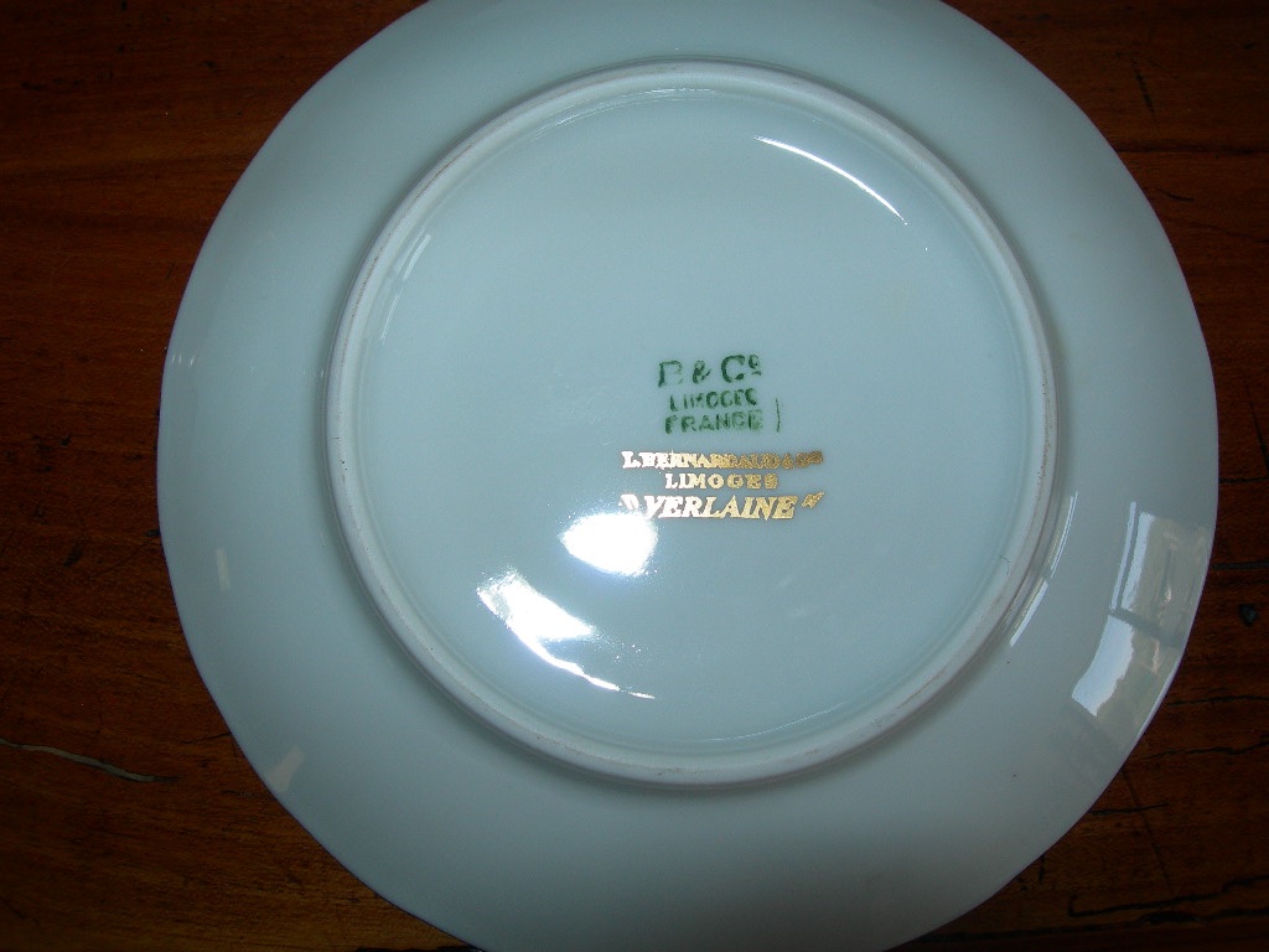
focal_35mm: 38
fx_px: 1393
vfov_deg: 37.7
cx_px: 634
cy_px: 476
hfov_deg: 49.0
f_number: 4.8
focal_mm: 7.8
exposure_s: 1/60.1
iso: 50
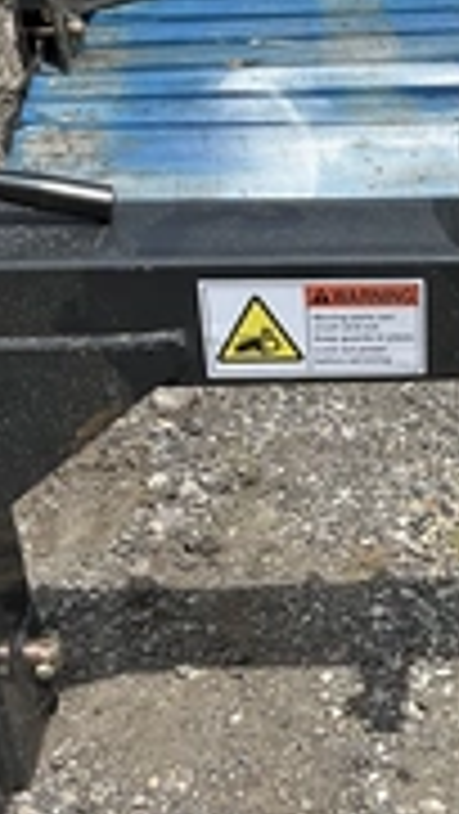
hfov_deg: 16.6
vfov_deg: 30.1
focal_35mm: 70
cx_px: 526
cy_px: 481
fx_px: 1512
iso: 25
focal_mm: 3
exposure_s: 1/1675
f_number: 1.8
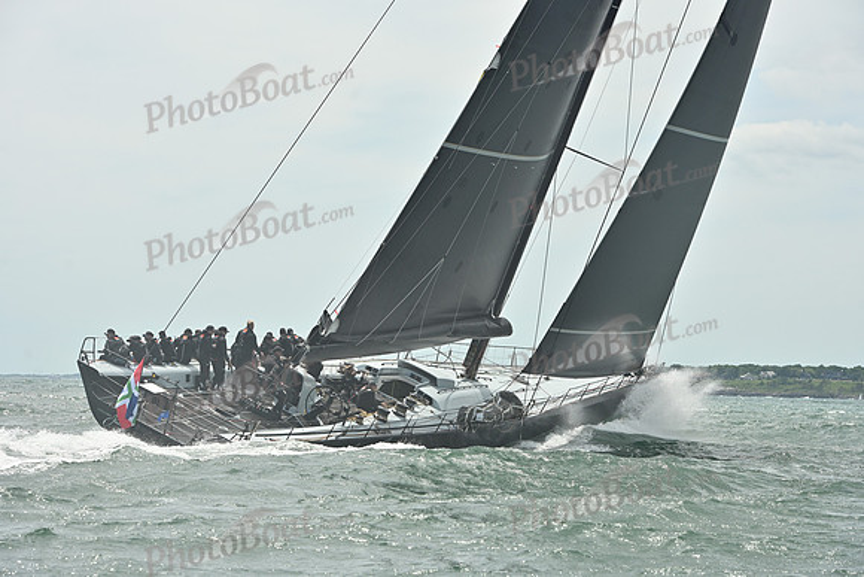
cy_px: 288
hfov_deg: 18.3
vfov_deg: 12.2
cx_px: 432
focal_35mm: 112
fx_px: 2689
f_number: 8
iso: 250
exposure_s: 1/1250
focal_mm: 112
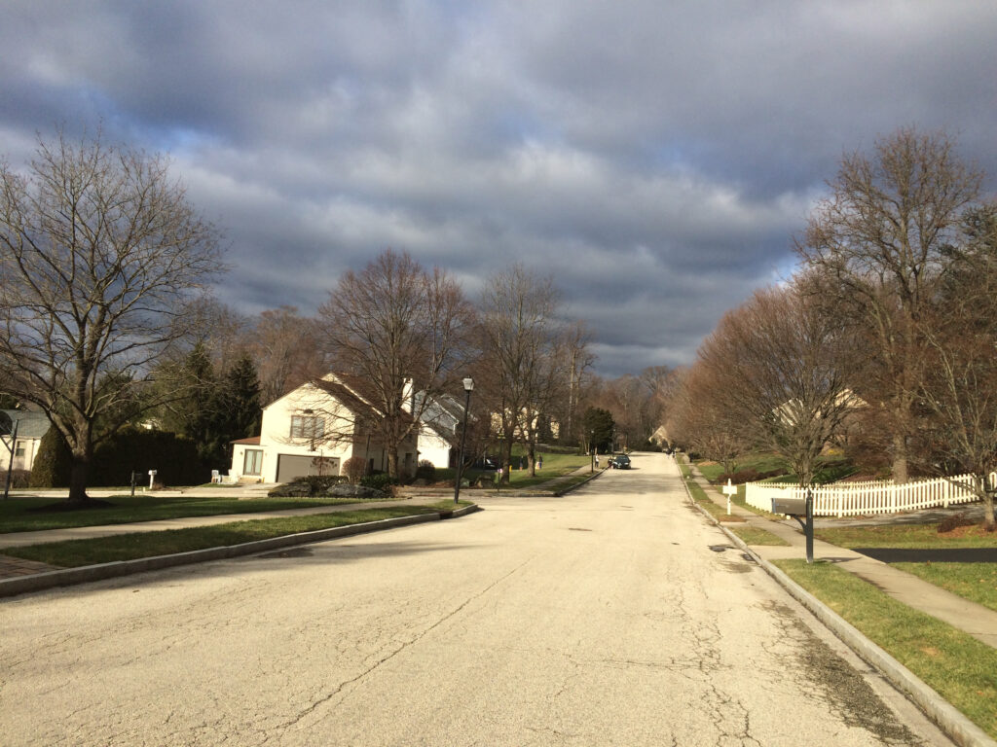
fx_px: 835
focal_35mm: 29
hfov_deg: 61.7
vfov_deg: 48.2
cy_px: 374
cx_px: 498
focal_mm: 4.15
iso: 32
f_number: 2.2
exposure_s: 1/2160
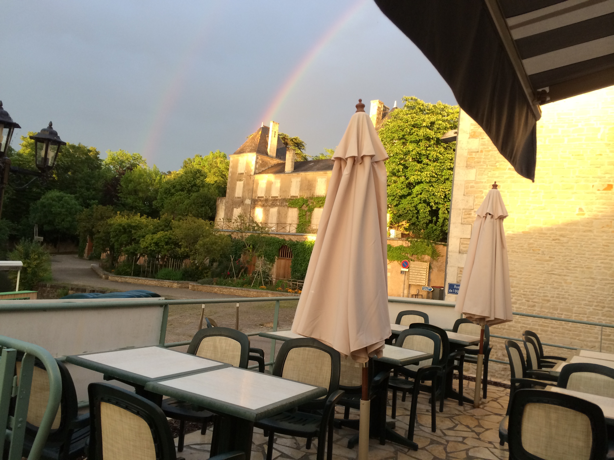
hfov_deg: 60.0
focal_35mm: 30
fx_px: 532
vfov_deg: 46.8
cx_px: 307
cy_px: 230
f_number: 2.2
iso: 100
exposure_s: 1/30
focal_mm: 4.12
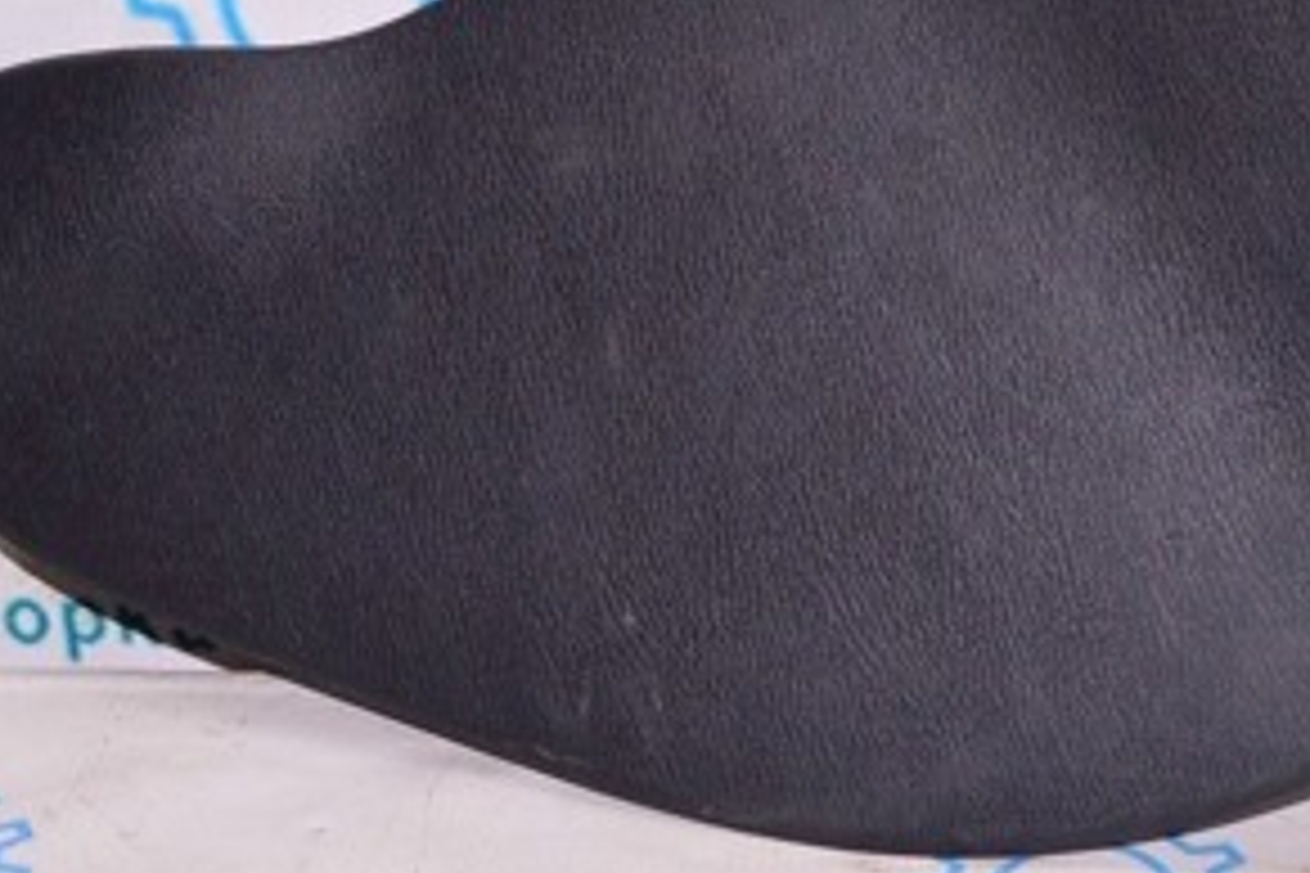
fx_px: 3715
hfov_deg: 19.9
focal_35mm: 102
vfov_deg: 13.4
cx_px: 896
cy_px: 272
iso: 1600
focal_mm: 31
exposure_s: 1/200
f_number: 8
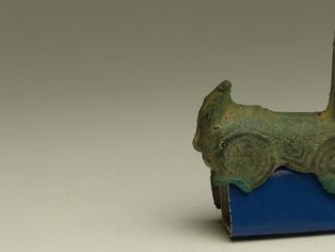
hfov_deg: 10.7
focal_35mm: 184
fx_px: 1782
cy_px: 38
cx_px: 308
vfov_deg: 8.1
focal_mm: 16
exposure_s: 1/100
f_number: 4
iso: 200
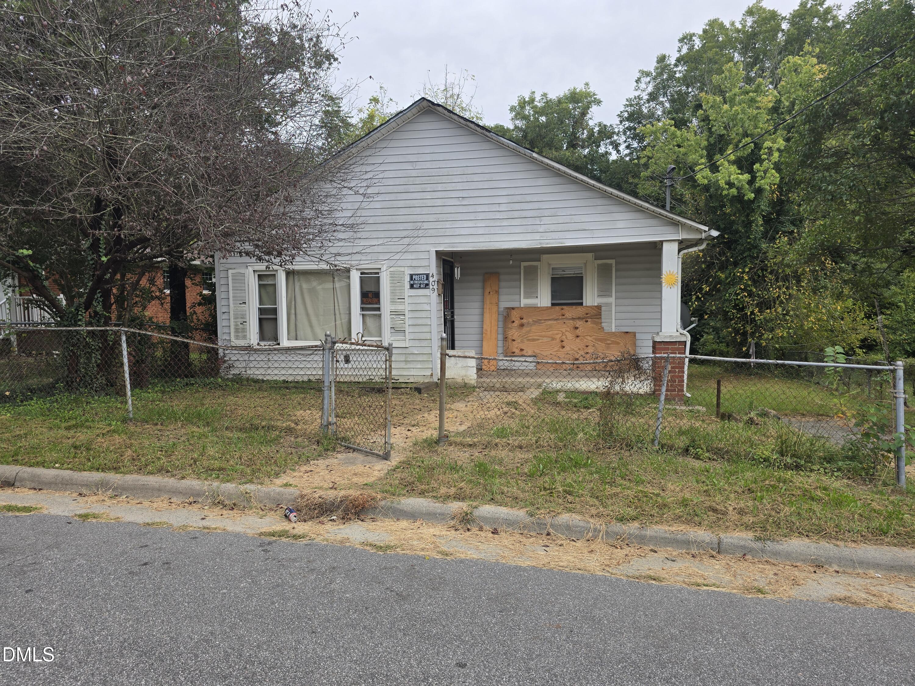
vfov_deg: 58.9
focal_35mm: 23
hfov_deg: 73.9
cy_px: 343
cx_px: 458
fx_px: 608
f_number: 1.7
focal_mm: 6.3
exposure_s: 1/223
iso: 12
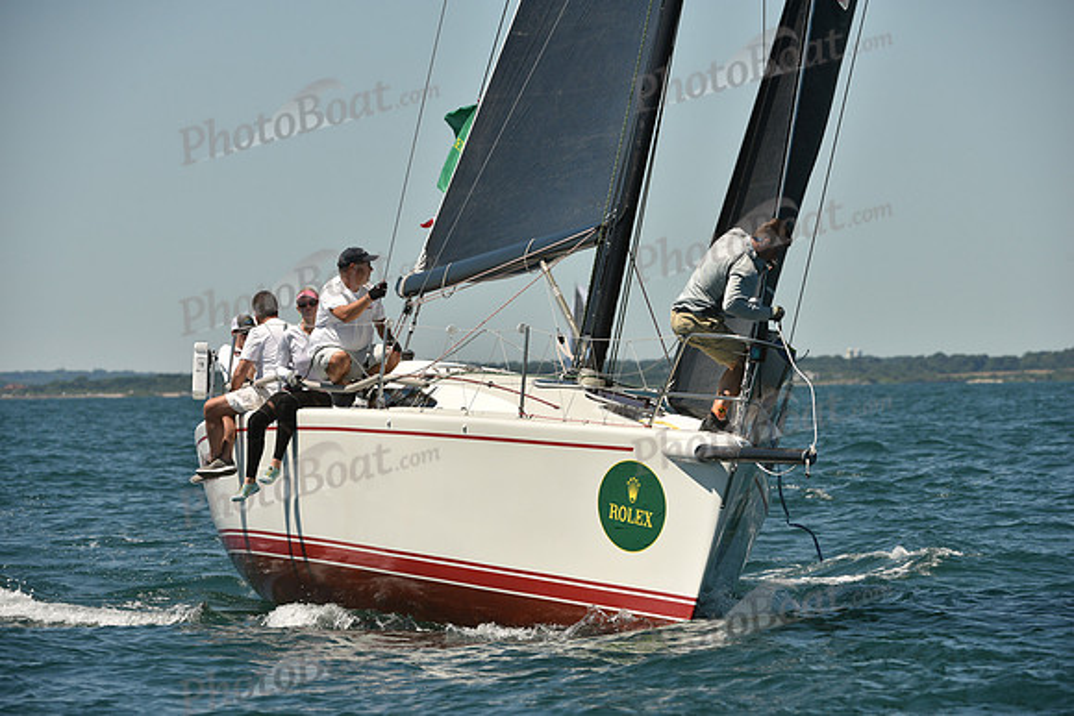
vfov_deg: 5.7
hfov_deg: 8.6
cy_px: 358
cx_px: 537
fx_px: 7161
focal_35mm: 240
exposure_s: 1/1250
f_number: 8
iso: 250
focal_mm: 240
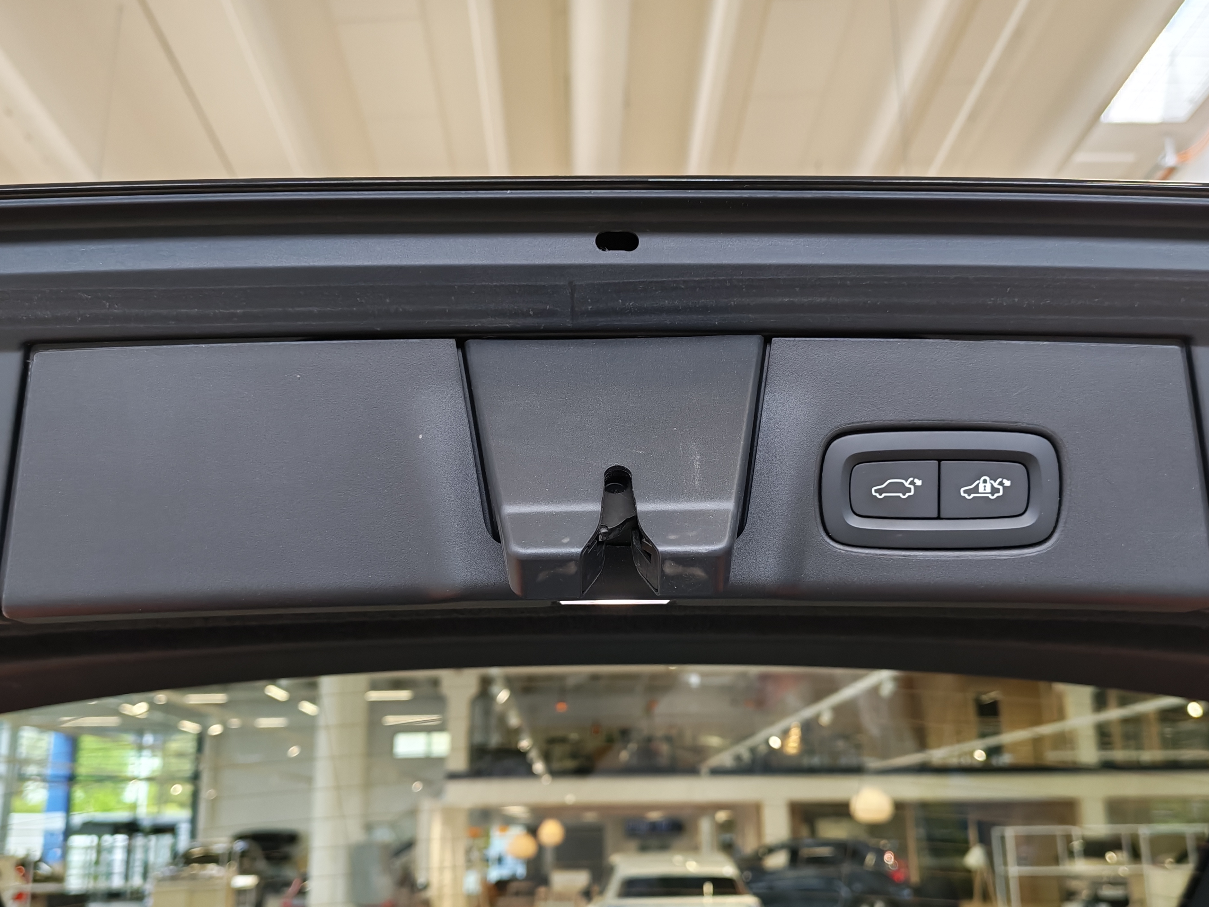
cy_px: 493
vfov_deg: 38.6
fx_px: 1292
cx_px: 618
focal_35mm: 37
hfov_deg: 50.1
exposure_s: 1/100
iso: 250
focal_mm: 6.12
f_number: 1.9
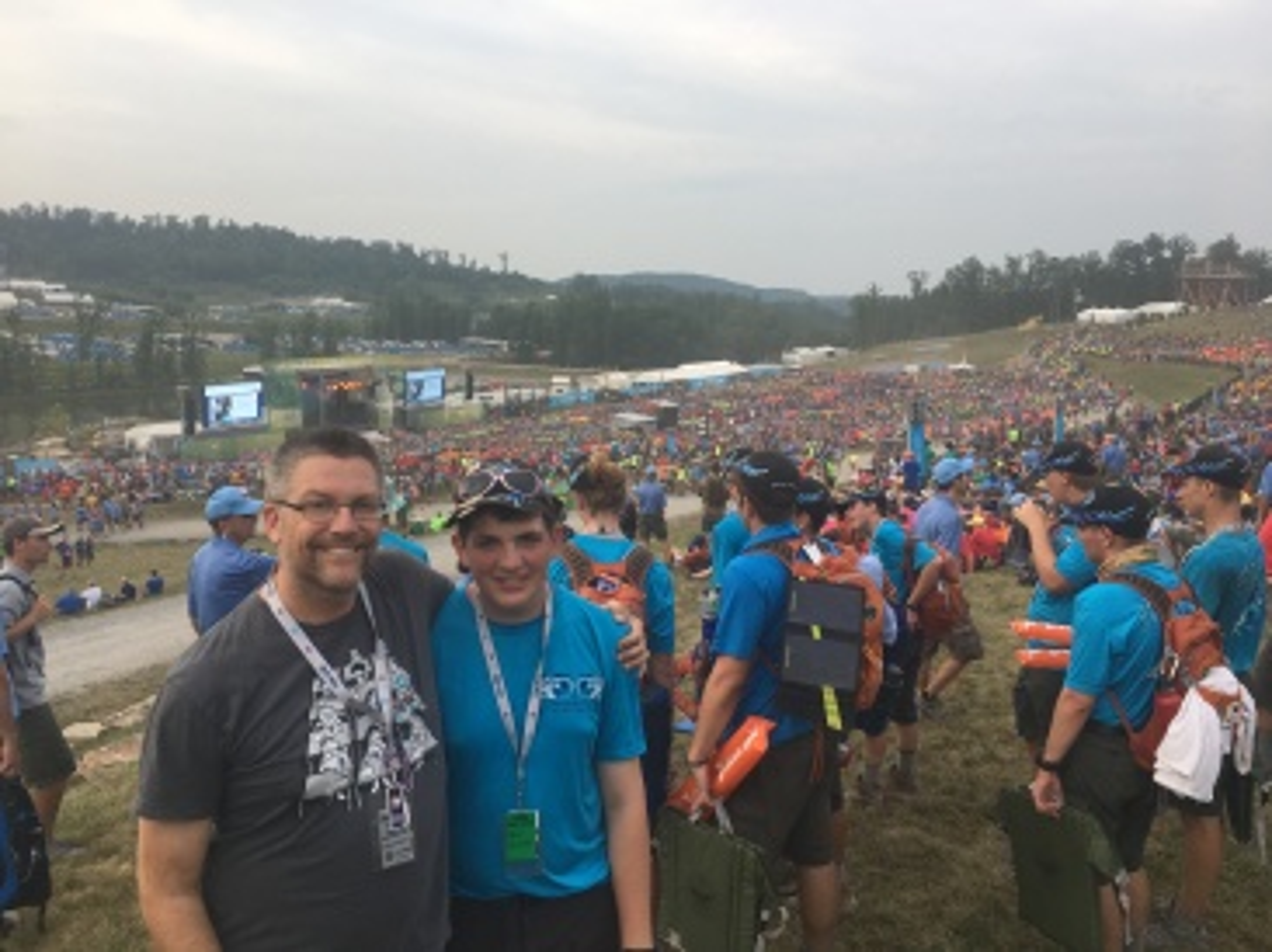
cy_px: 476
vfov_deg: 48.2
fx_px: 1065
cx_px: 636
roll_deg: -0.4
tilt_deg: -9.0
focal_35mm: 29
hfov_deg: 61.7
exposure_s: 1/351
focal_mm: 4.15
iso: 25
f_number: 2.2
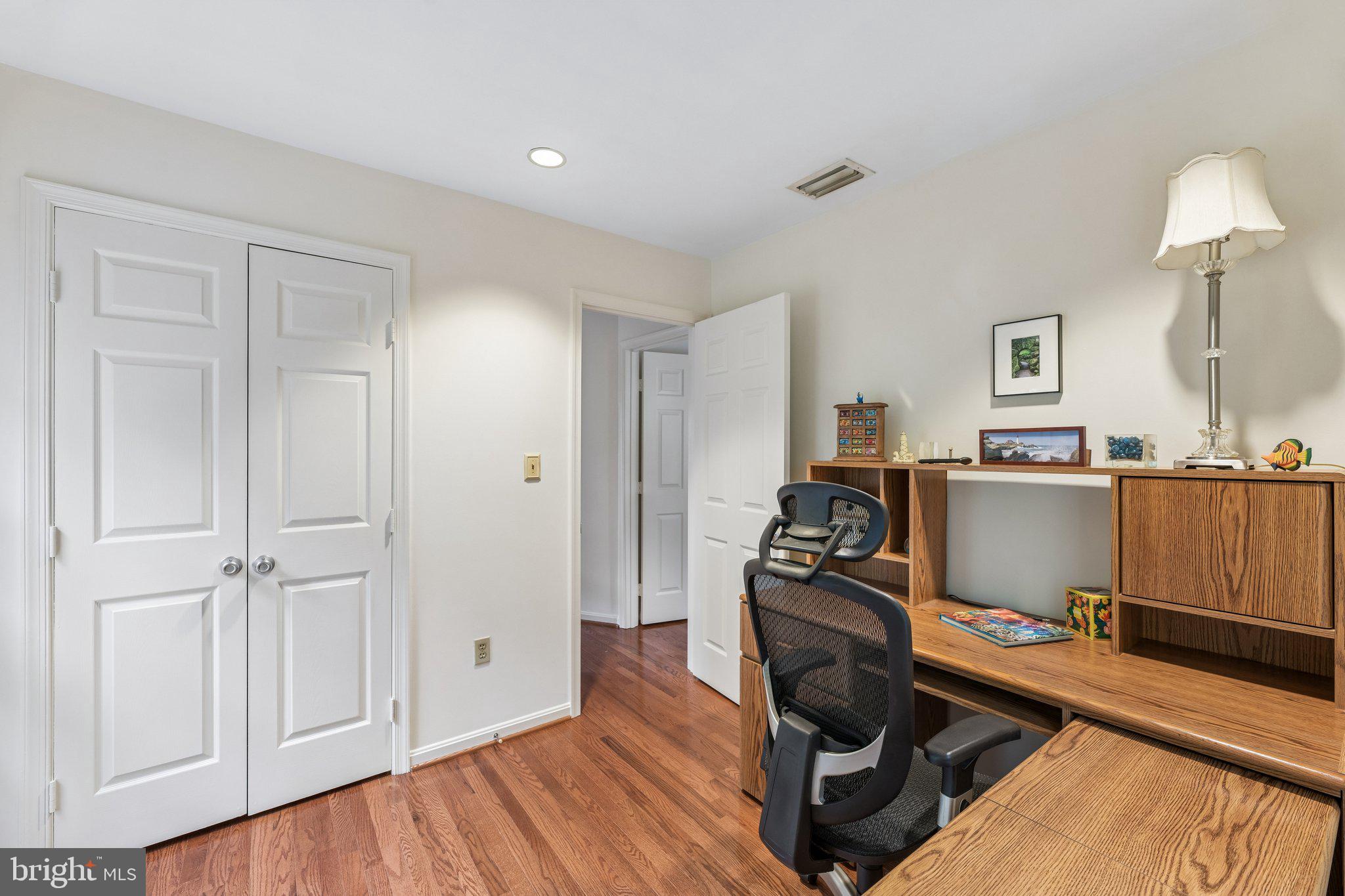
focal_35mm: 14
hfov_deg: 104.3
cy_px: 448
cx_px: 672
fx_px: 523
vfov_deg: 81.2
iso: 400
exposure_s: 1/5
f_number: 8
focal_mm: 14
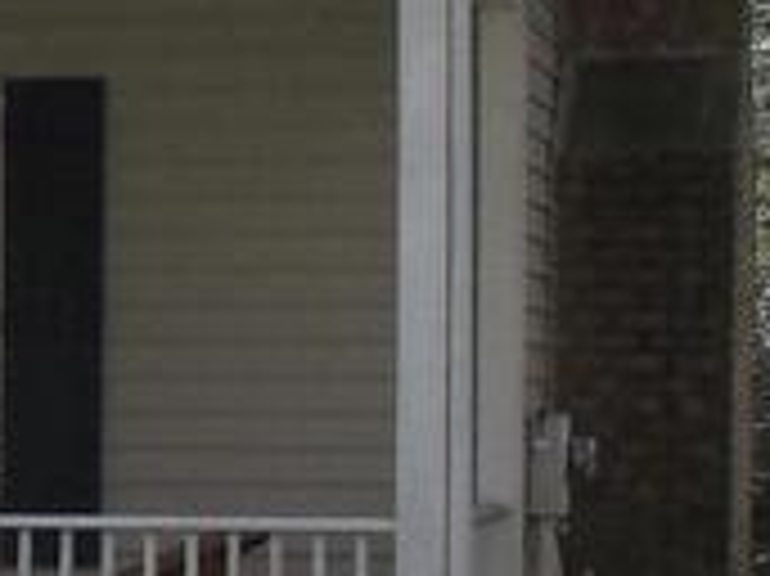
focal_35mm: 210
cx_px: -1279
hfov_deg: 8.4
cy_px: 504
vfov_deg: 7.1
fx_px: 4668
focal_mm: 6.3
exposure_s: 1/90
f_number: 8.4
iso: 100
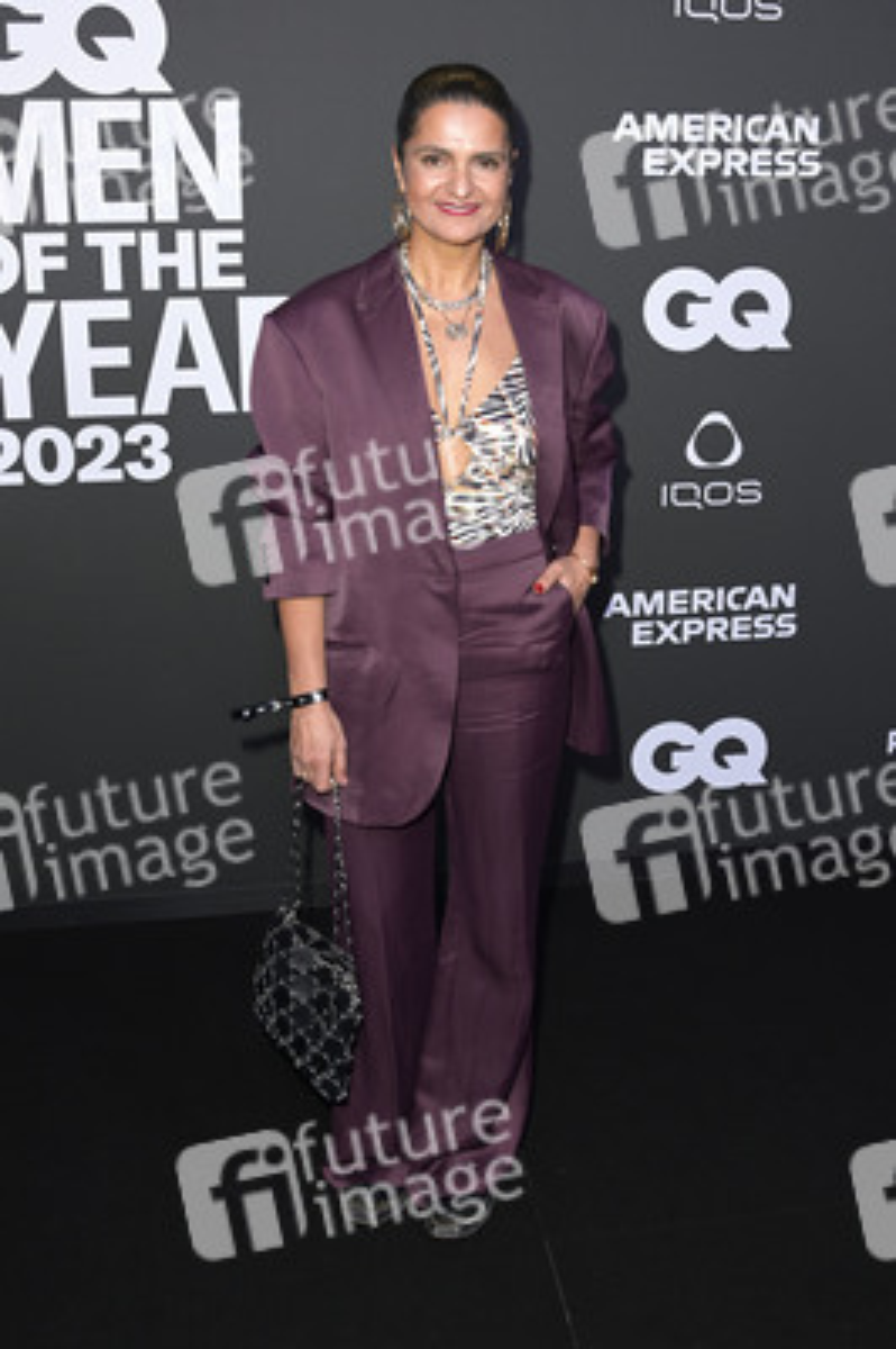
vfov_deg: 58.8
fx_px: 1197
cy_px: 674
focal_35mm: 32
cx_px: 448
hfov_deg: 41.0
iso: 1000
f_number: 5.6
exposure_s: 1/250
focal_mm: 32
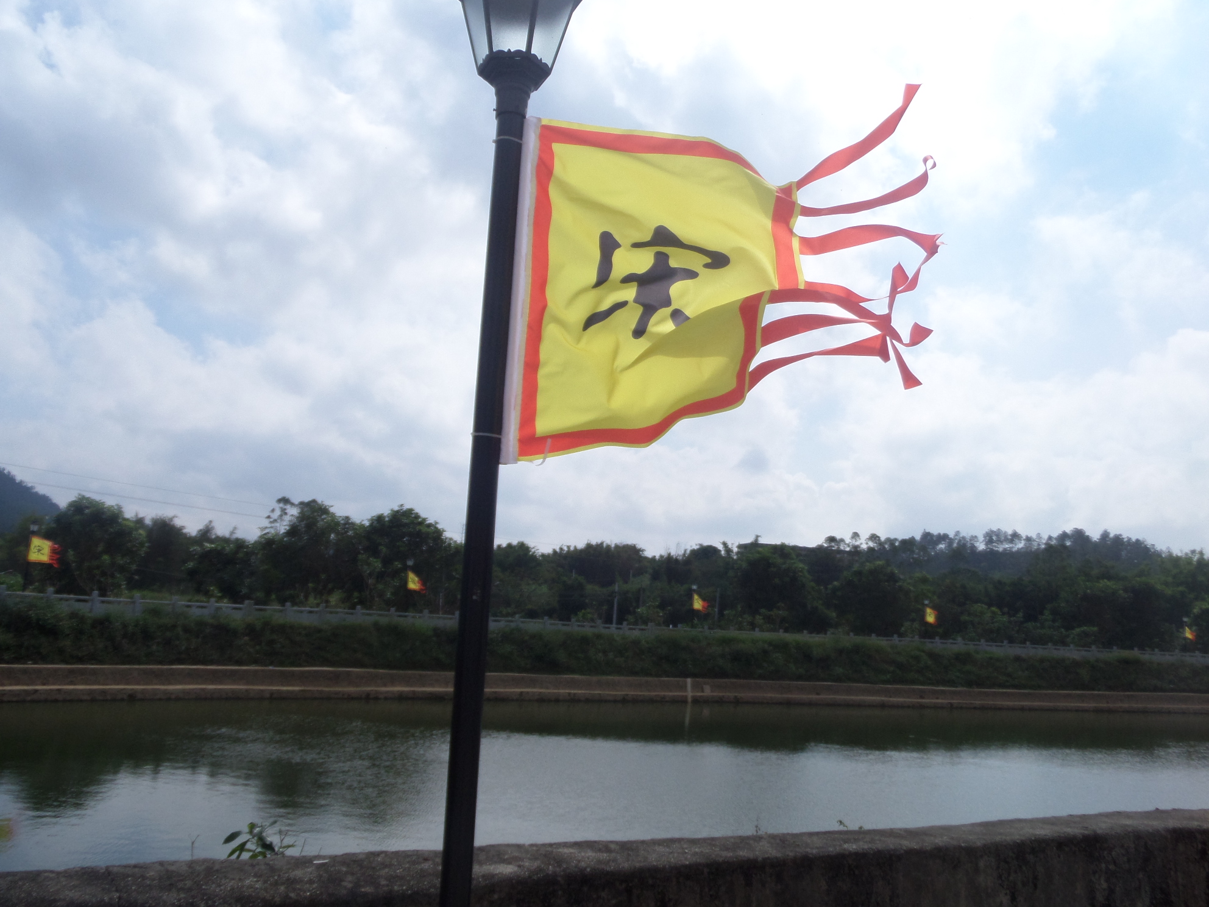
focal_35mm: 32
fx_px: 1118
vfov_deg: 44.2
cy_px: 454
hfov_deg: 56.8
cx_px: 604
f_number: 3.4
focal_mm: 5.3
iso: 80
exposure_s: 1/2000
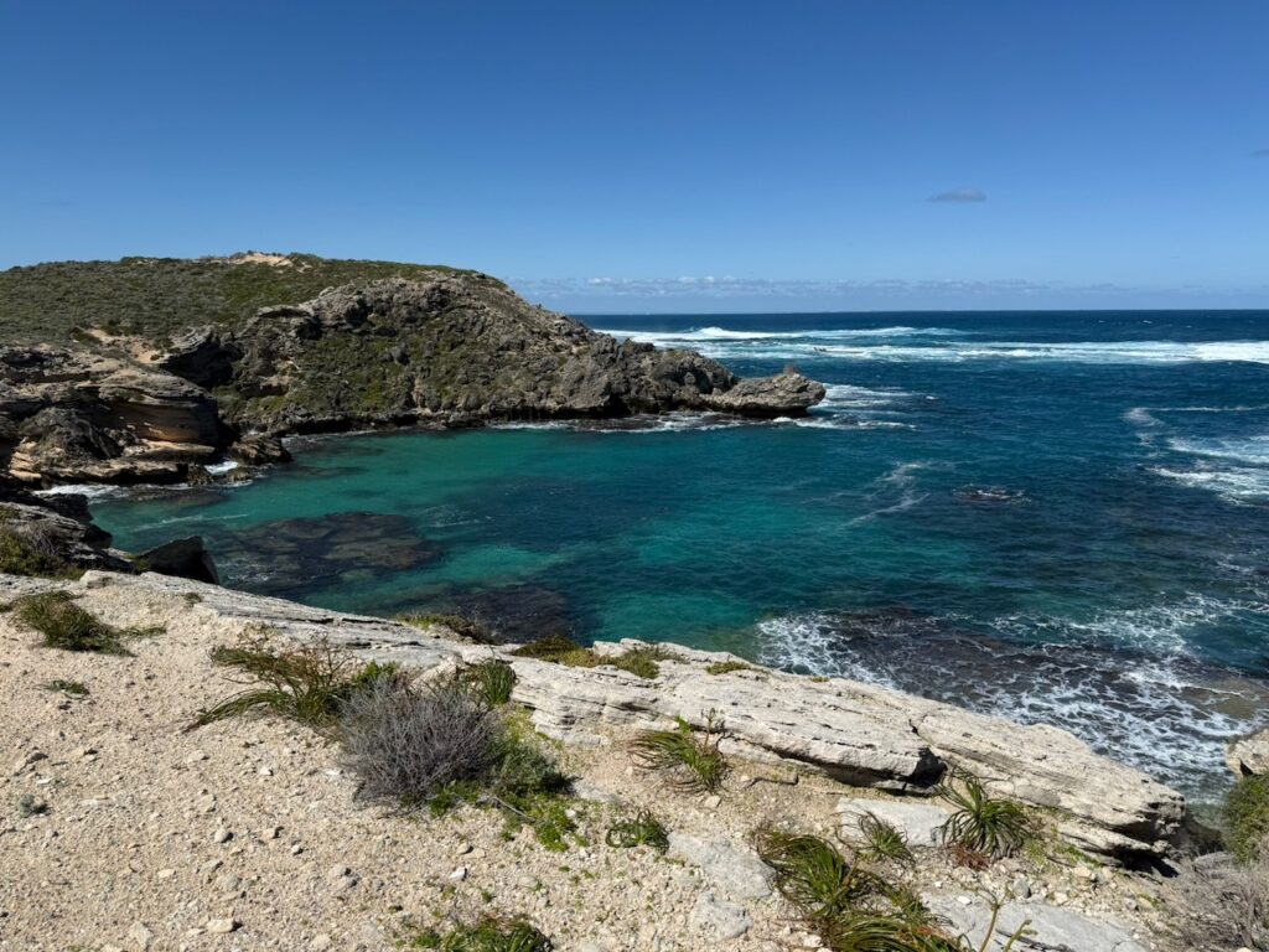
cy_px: 476
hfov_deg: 71.6
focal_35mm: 24
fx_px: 880
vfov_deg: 56.8
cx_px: 634
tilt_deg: -8.9
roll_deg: +0.8
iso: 80
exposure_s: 1/6711
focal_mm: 6.76
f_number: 1.78
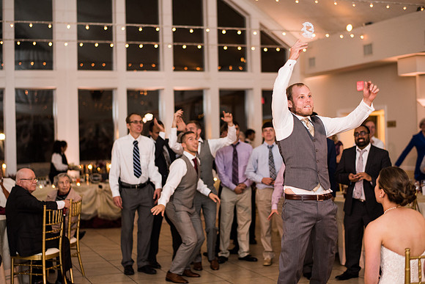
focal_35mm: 58
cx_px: 212
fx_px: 685
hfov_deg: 34.5
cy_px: 142
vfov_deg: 23.4
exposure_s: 1/200
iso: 1000
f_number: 2
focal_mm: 58
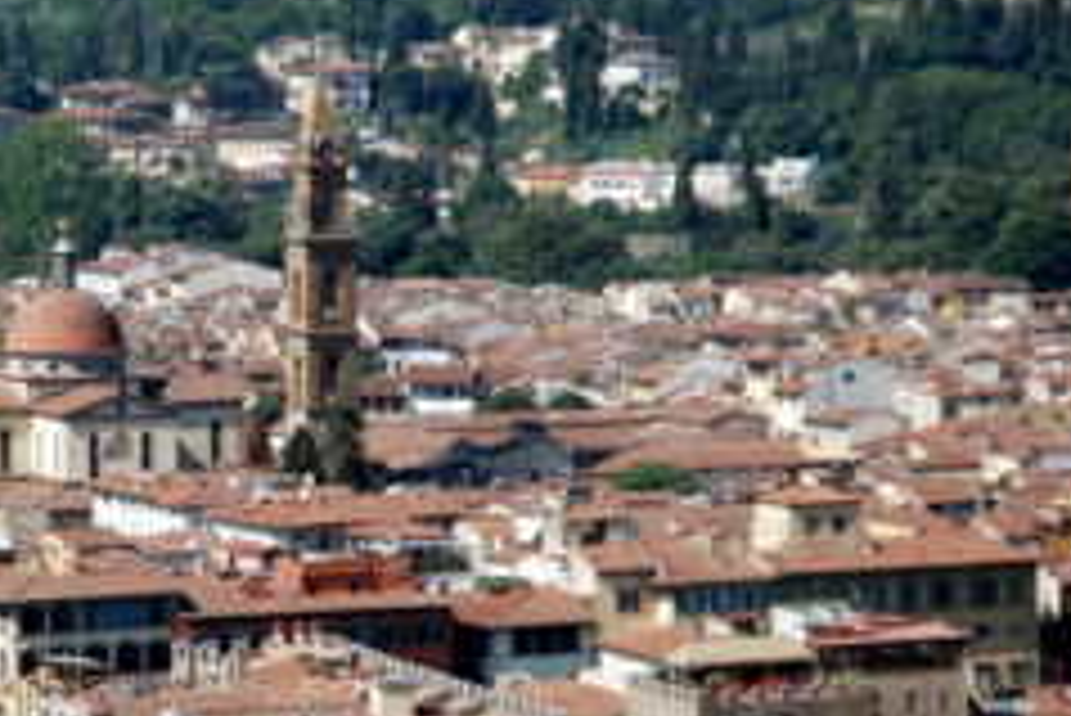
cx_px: 180
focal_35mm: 221
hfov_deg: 9.3
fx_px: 6578
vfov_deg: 6.2
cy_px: 538
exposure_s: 1/500
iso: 100
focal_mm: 70
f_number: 5.6
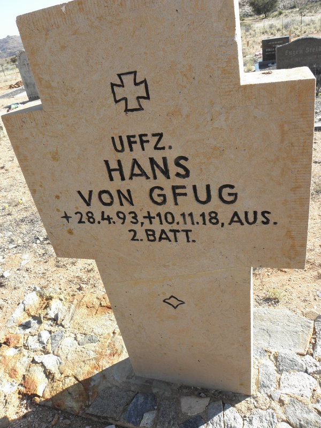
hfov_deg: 53.1
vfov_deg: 67.3
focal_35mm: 26
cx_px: 160
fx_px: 321
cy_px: 214
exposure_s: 1/125
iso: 64
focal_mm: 4.6
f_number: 5.6
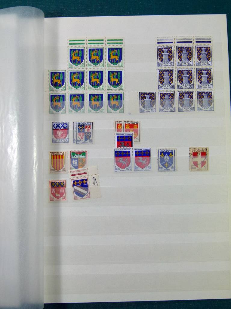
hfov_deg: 40.7
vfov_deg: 52.6
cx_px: 116
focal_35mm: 35
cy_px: 154
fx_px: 311
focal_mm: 6.3
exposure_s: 1/125
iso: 100
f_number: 4
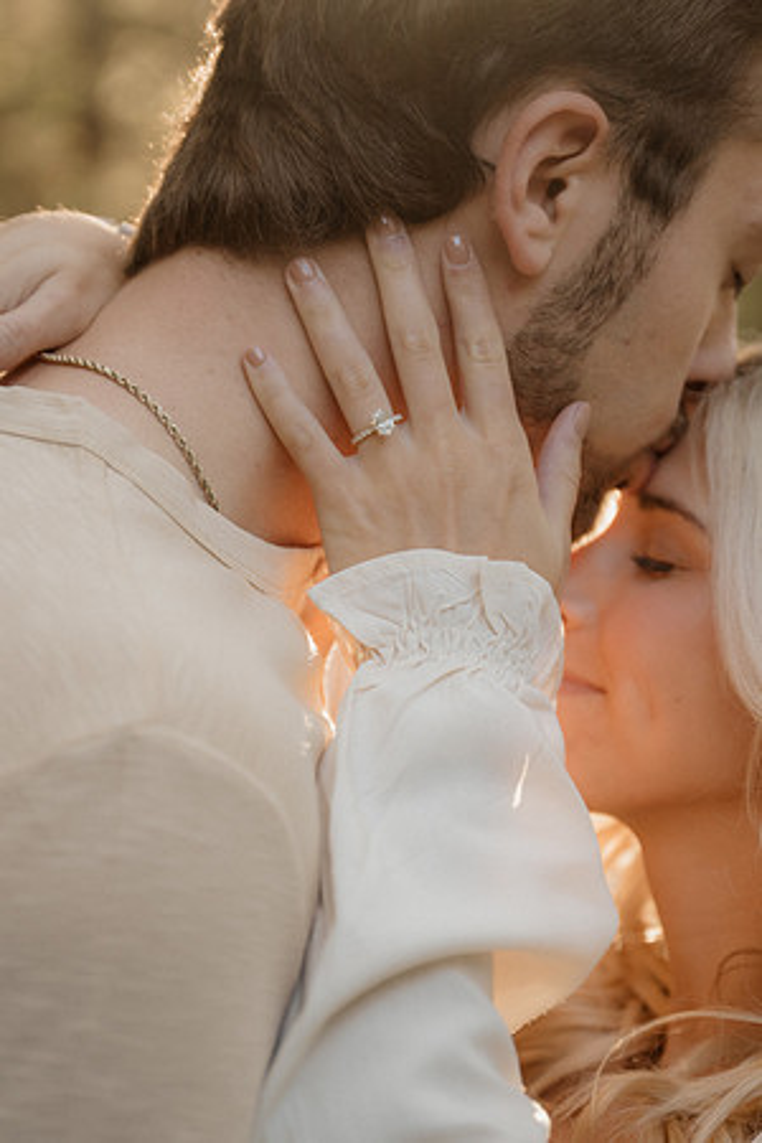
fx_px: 3333
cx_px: 381
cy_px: 572
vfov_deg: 19.5
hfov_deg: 13.0
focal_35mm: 105
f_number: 2.8
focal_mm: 70
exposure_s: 1/125
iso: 500
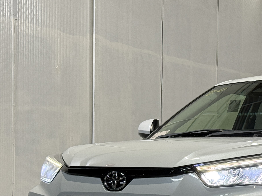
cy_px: 174
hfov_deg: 18.2
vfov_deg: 13.8
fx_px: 802
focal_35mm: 106
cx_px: 251
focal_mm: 6.76
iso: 80
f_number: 1.78
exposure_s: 1/60
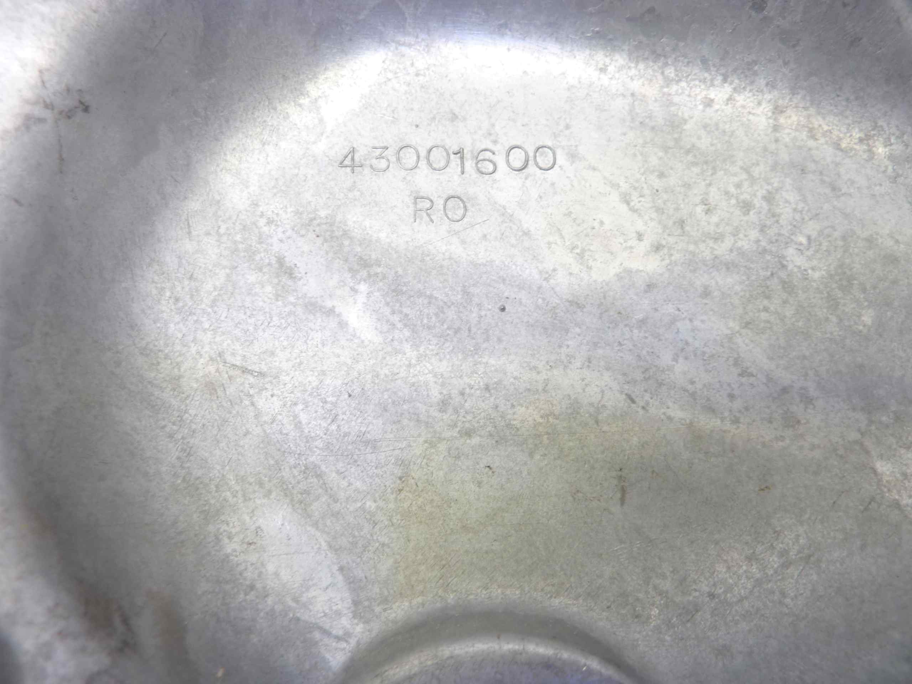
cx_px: 456
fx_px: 659
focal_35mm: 25
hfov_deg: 69.4
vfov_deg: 54.9
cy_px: 342
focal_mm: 4.1
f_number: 3.3
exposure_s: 1/8
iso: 80
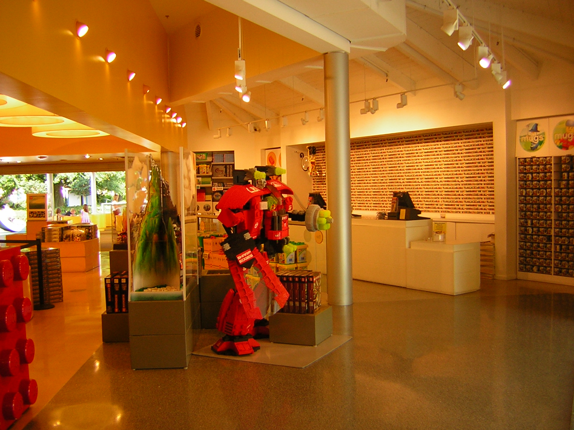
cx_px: 287
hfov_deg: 51.4
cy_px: 215
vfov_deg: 39.7
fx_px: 597
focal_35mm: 36
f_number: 2.6
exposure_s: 1/65.9
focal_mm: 4.7
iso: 50
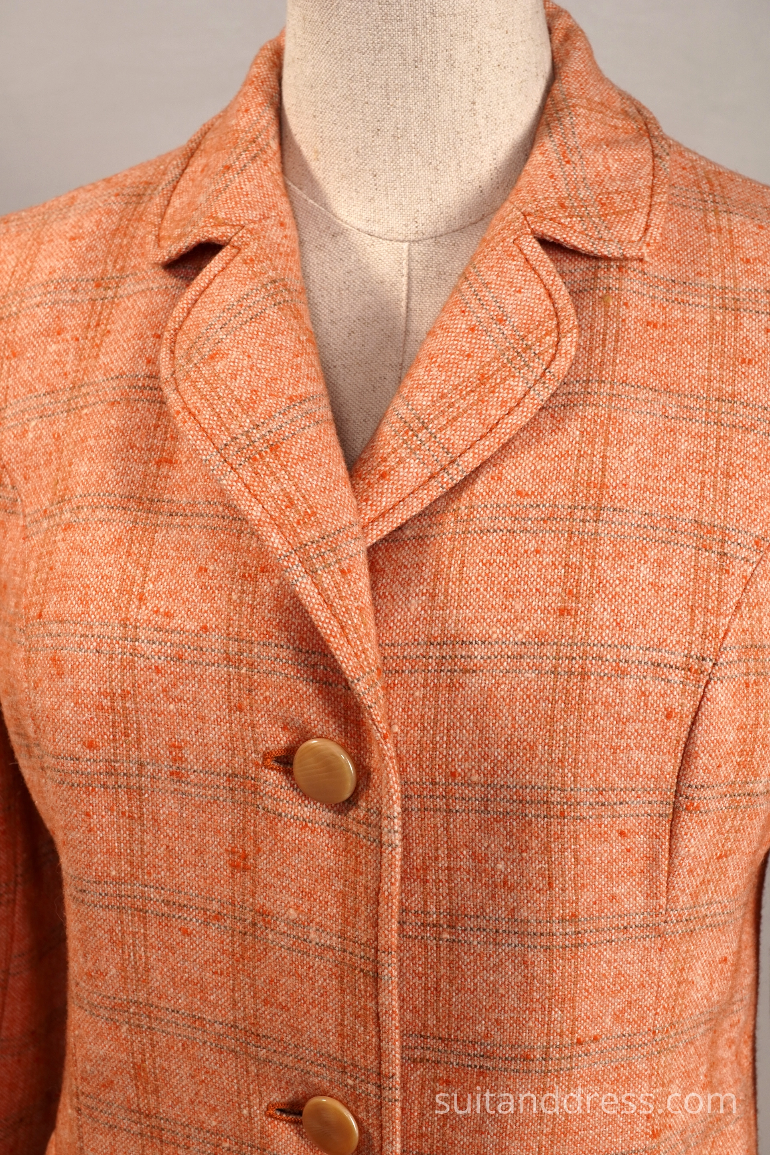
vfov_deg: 41.1
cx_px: 385
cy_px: 578
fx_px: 1540
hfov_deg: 28.1
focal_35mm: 48
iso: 250
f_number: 8
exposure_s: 1/25
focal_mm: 32
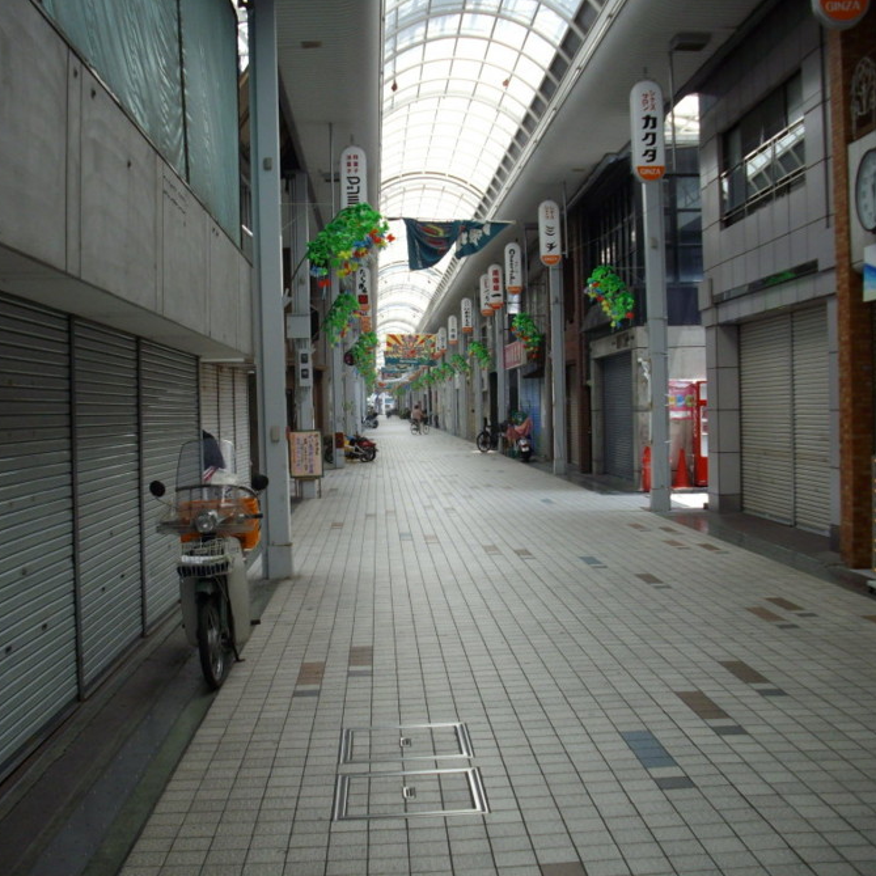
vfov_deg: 38.3
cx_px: 381
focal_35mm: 44
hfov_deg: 38.3
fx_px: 1260
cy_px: 438
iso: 80
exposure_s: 1/320
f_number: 2.8
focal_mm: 6.2
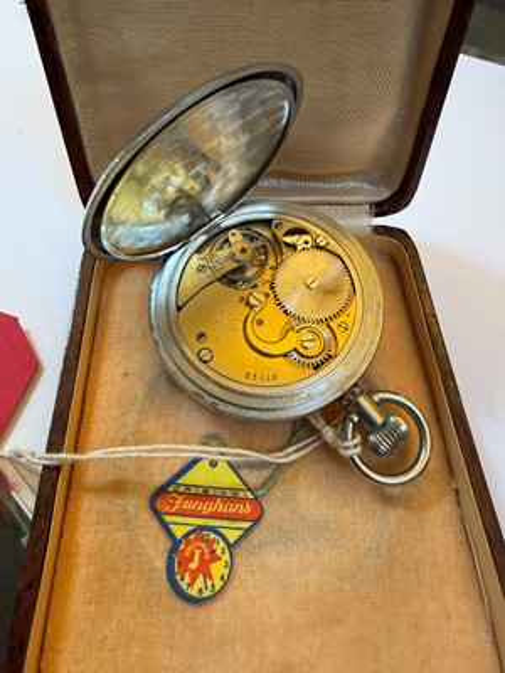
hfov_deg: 56.8
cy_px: 336
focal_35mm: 24
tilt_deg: -53.8
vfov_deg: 71.6
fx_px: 467
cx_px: 252
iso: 250
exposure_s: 1/100
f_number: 2.2
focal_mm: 2.22
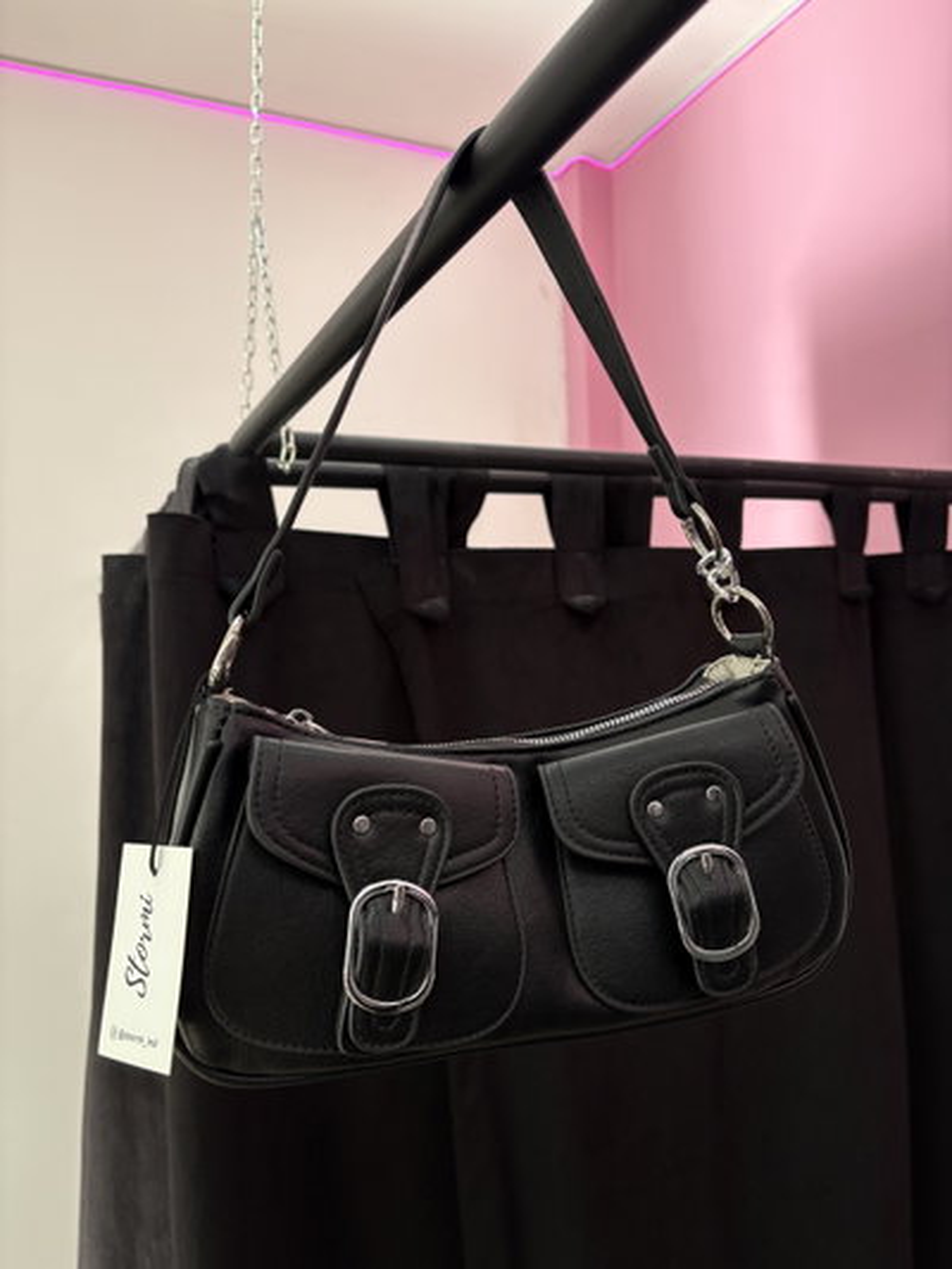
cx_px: 476
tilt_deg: +2.4
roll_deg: +1.8
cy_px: 634
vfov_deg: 67.3
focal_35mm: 26
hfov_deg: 53.1
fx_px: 953
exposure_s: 1/206
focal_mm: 5.96
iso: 125
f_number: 1.6
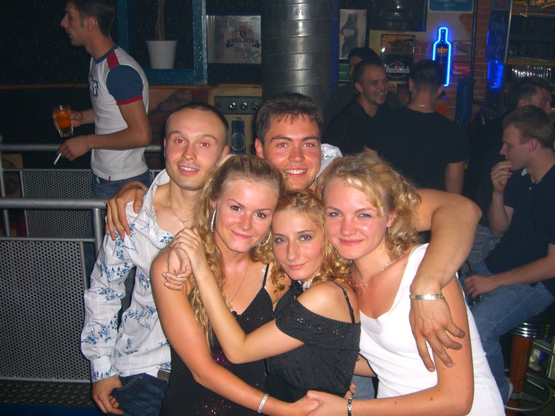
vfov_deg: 37.7
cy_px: 208
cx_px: 278
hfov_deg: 49.0
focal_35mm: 38
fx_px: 609
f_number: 2.8
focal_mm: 7.9
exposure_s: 1/60
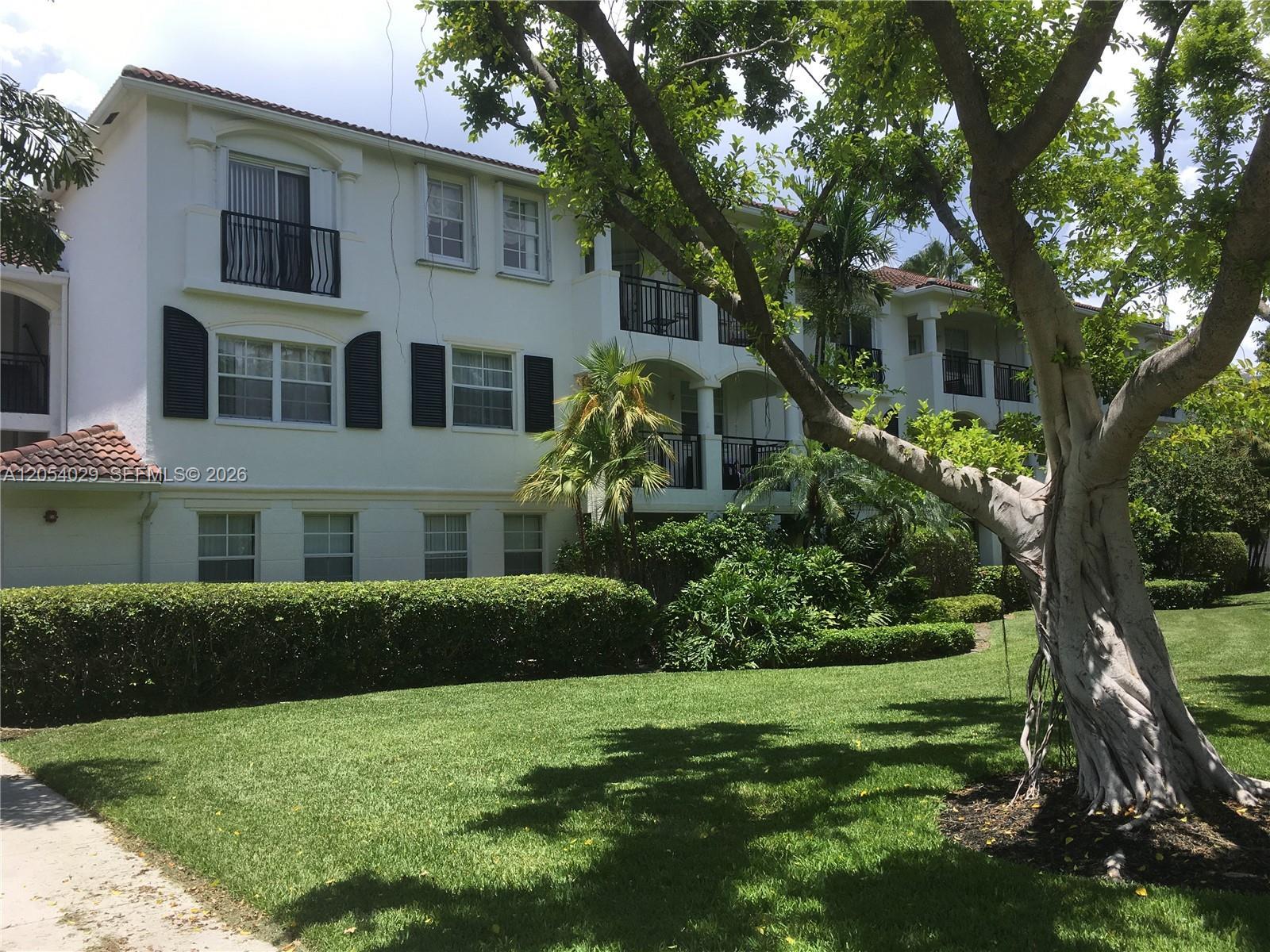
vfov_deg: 48.2
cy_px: 476
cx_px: 635
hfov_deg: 61.7
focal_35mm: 29
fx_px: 1064
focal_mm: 4.15
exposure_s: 1/1399
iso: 25
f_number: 2.2
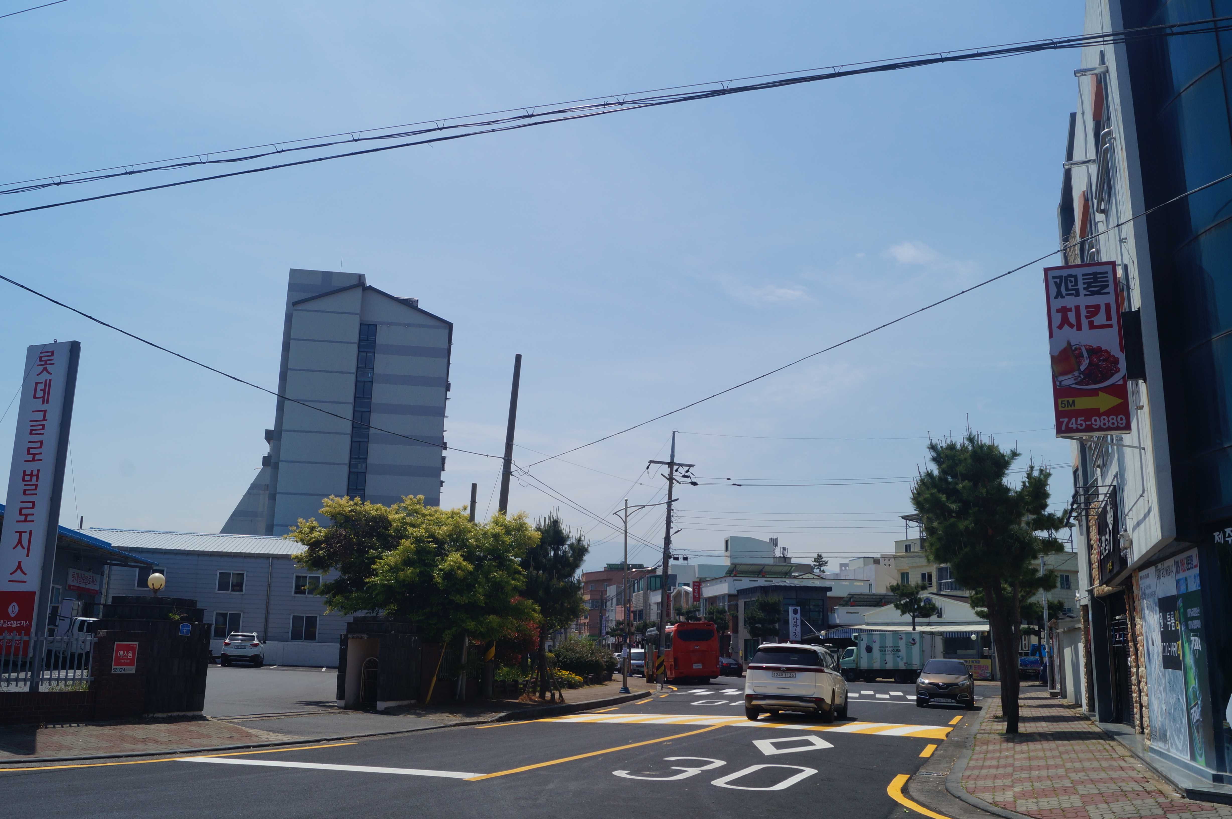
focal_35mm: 30
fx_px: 1026
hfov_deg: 62.0
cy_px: 410
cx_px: 616
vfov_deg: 43.5
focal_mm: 20
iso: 100
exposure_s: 1/250
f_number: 13
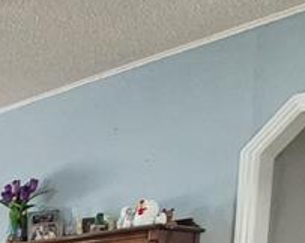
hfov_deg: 23.0
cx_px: -170
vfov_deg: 18.9
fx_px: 577
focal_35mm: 64
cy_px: 424
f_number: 2.2
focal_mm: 1.74
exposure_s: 1/60
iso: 500
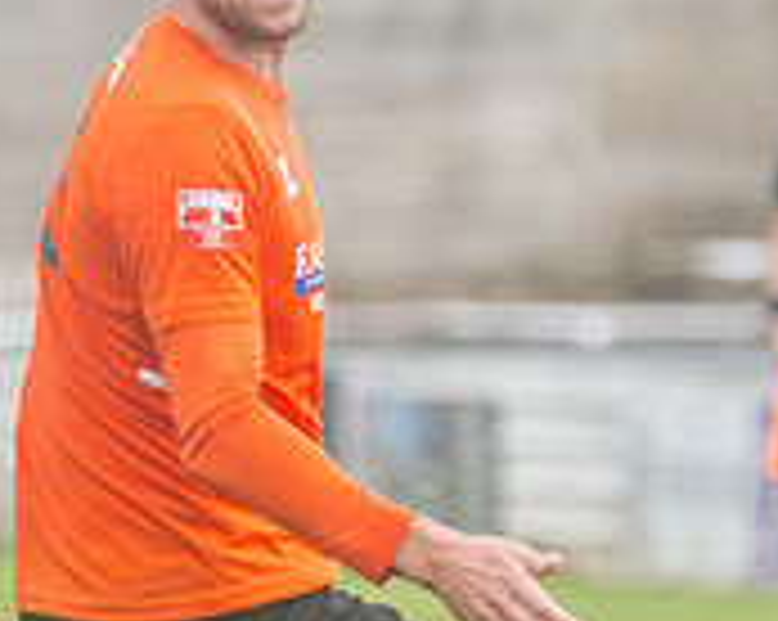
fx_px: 25300
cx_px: -325
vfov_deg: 1.4
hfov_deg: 1.8
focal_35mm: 1100
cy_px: 657
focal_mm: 195
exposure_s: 1/1250
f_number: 2.8
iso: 500
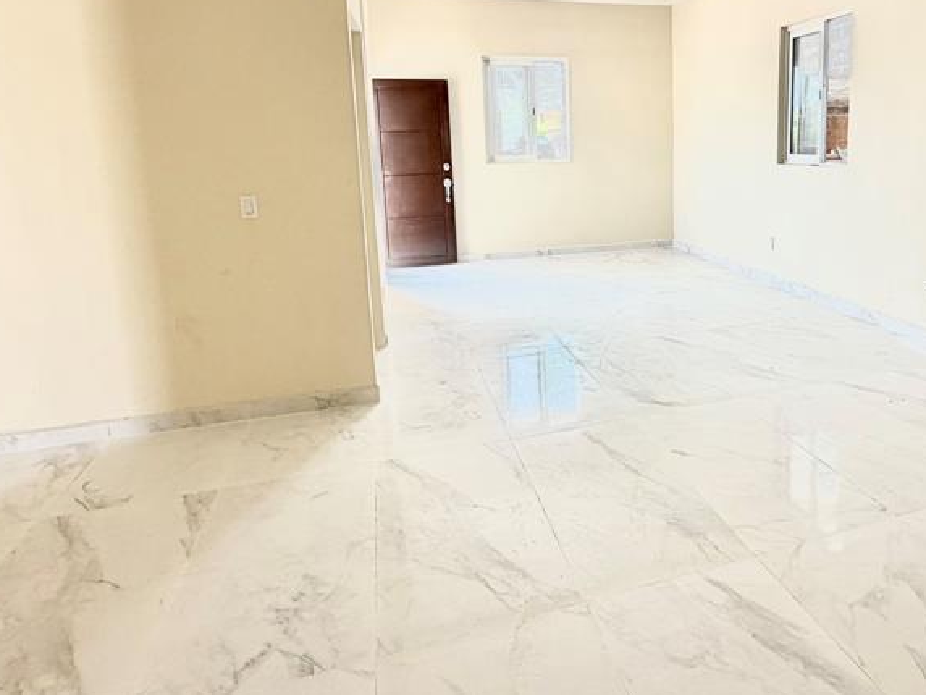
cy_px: 239
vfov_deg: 53.9
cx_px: 625
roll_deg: +2.2
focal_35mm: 25
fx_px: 669
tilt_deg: -7.6
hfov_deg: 67.3
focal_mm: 2.22
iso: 40
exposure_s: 1/121
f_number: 2.2
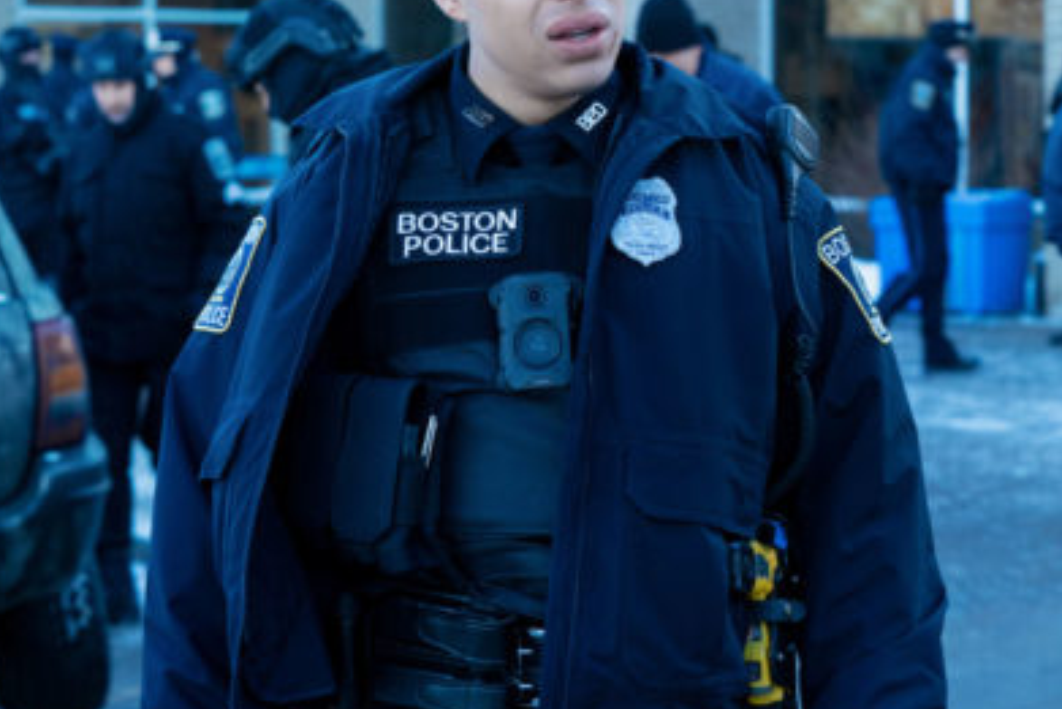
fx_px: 3394
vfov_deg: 11.9
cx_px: 755
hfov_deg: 17.7
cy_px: 288
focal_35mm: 115
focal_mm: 75
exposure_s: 1/640
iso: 2000
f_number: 6.3
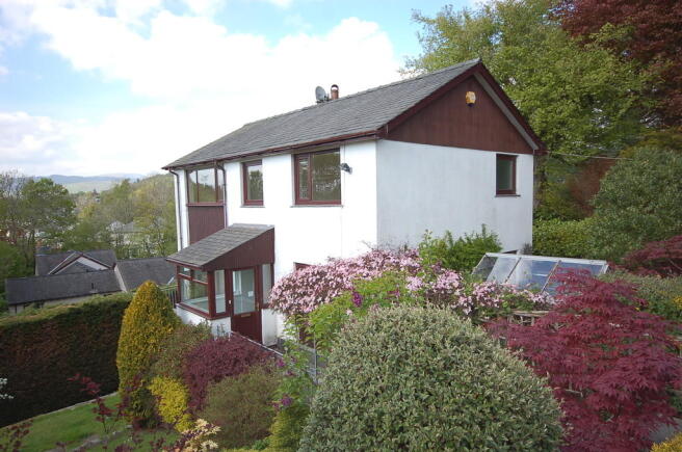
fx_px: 454
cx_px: 341
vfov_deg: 53.0
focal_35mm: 24
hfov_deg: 73.8
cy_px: 226
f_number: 5.3
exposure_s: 1/250
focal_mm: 16
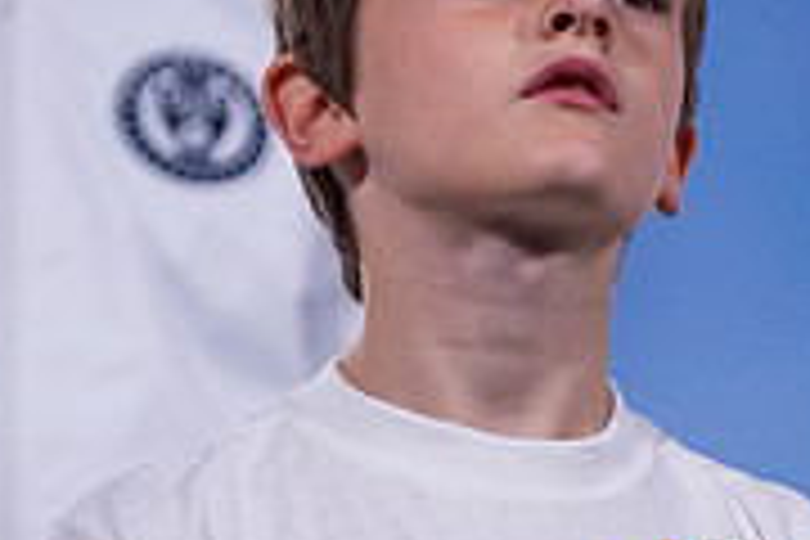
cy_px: 468
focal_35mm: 549
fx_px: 12352
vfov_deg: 2.5
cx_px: 590
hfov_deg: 3.8
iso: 1600
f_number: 2.8
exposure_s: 1/3200
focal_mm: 170
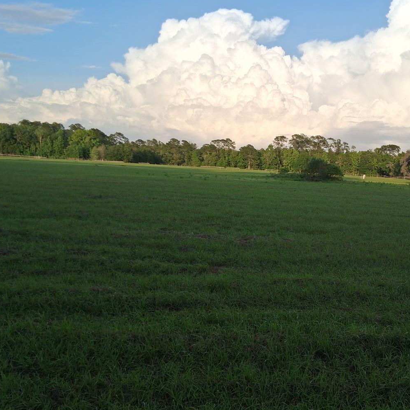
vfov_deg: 44.9
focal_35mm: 37
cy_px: 224
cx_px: 267
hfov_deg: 44.4
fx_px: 496
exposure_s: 1/591
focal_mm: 3.98
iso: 25
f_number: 1.8
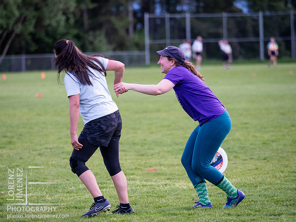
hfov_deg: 7.6
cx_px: 148
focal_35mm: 260
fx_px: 2223
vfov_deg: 5.7
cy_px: 111
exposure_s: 1/800
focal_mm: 130
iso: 800
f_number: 2.8
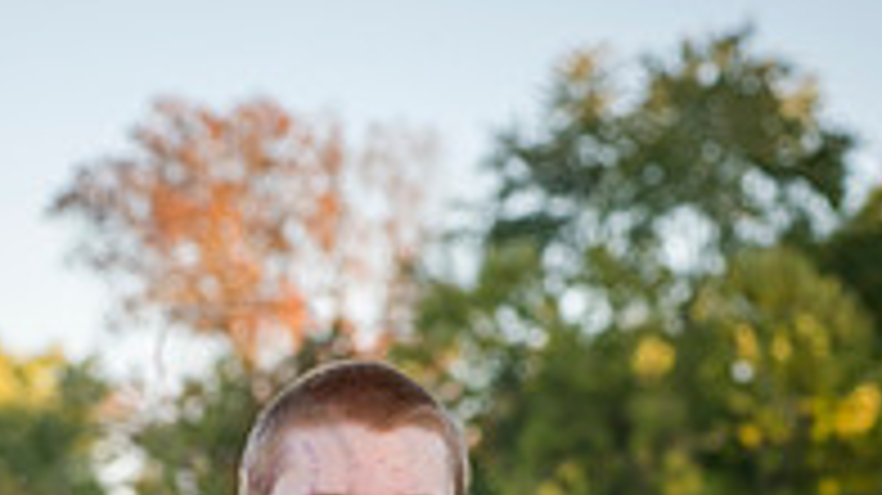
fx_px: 5166
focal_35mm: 221
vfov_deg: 5.4
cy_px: 900
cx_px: 270
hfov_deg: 9.7
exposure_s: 1/640
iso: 400
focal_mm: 92
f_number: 7.1
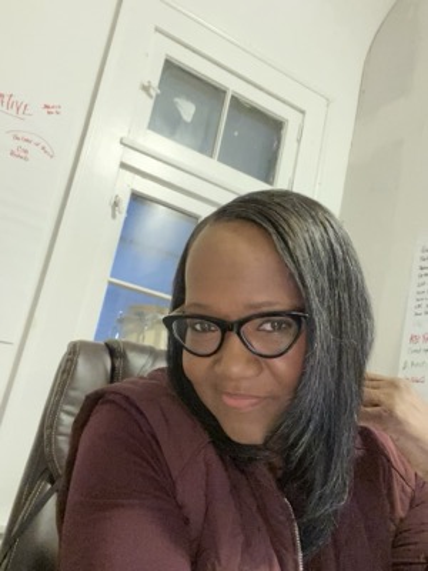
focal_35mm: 30
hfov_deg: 46.8
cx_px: 214
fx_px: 495
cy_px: 286
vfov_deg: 60.0
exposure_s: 1/30
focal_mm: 2.71
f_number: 2.2
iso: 2000
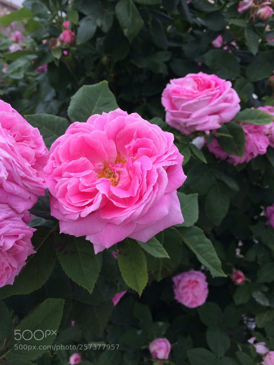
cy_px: 182
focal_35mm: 29
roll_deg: -6.9
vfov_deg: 61.7
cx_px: 137
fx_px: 306
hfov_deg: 48.2
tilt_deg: -37.7
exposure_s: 1/441
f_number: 2.2
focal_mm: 4.15
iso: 32
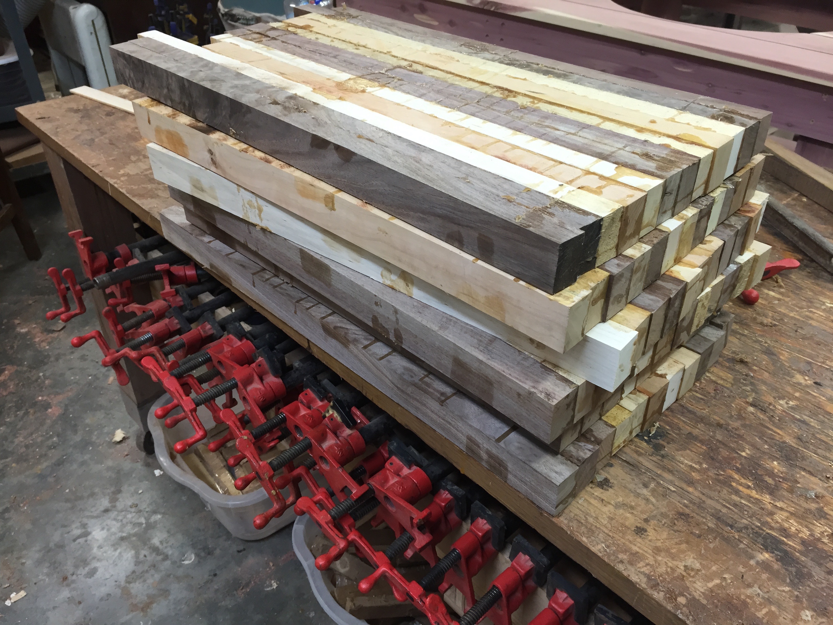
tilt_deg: -36.2
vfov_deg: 48.2
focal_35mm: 29
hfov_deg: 61.7
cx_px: 416
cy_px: 312
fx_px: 698
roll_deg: +1.0
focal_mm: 4.15
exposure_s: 1/30
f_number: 2.2
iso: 64
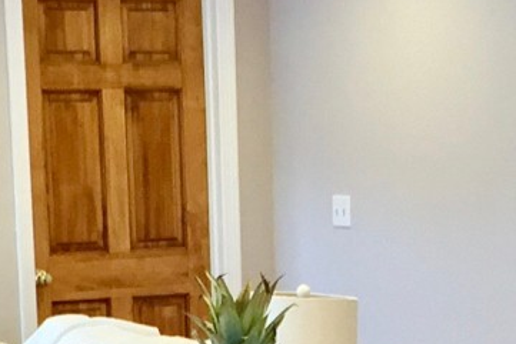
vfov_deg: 7.7
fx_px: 2452
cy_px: 658
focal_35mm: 171
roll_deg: +0.4
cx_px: 356
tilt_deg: -12.1
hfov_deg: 12.0
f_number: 2.2
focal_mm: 4.15
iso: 125
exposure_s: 1/30
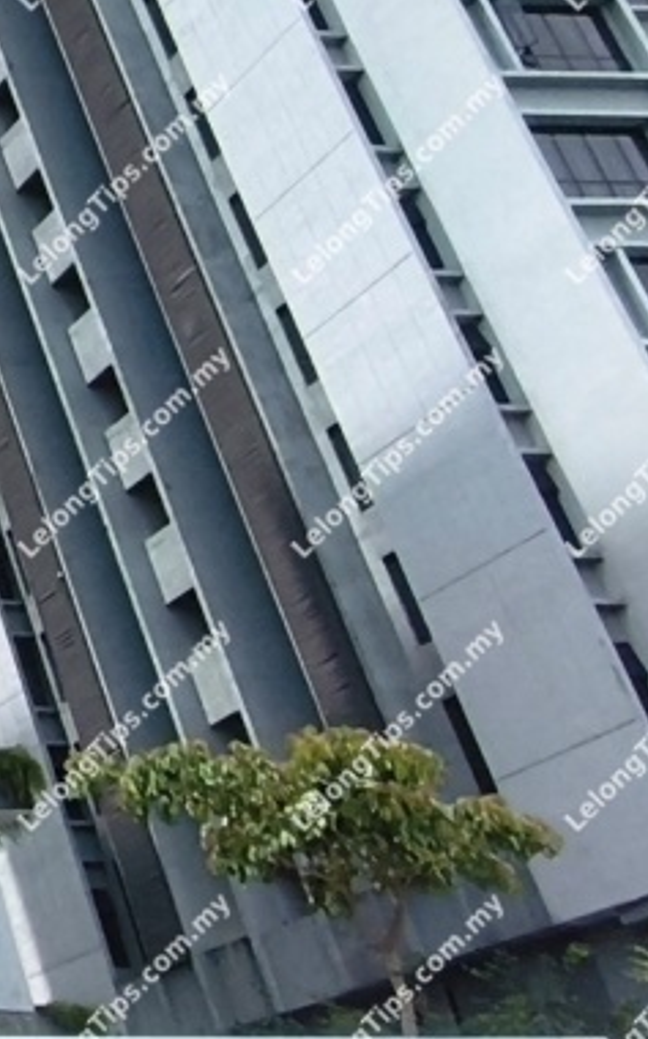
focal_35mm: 64
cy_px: -33
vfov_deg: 29.6
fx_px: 1811
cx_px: -932
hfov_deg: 13.9
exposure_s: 1/3268
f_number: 2.2
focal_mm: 1.65
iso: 50
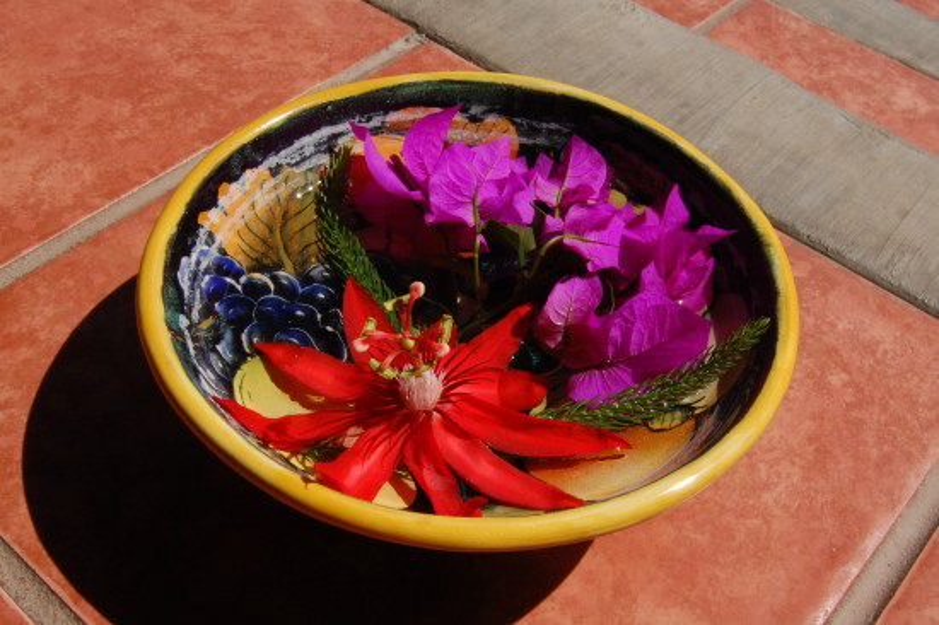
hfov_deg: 43.6
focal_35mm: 45
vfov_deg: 29.8
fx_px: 1173
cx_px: 470
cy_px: 312
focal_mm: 30
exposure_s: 1/200
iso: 400
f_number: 20
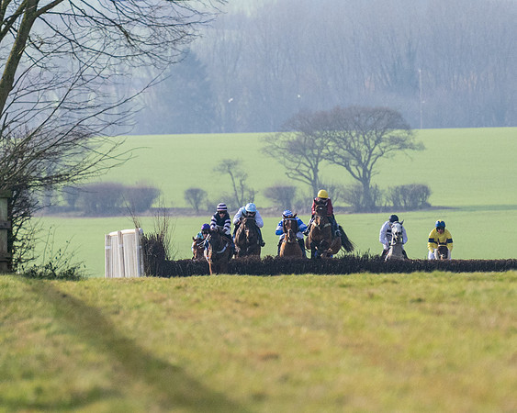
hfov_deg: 2.2
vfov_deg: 1.7
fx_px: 13757
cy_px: 296
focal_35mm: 899
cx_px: 327
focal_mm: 280
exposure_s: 1/2500
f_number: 4
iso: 400
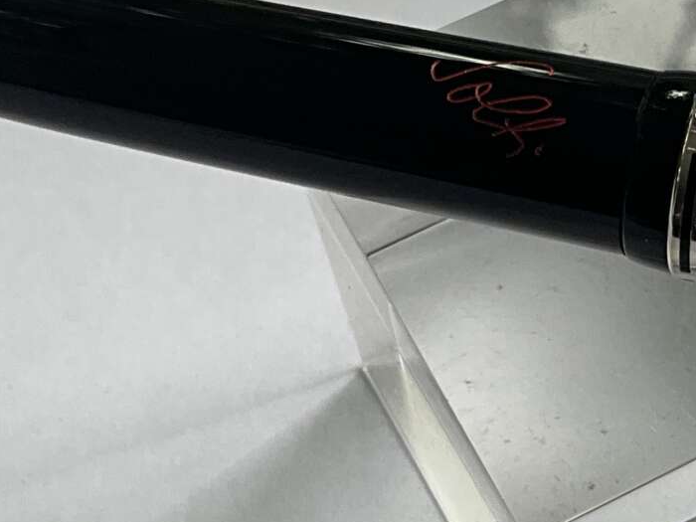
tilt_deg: -63.1
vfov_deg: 13.9
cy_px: 378
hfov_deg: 18.1
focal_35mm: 106
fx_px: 2131
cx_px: 697
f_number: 1.8
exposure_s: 1/122
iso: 25
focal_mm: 3
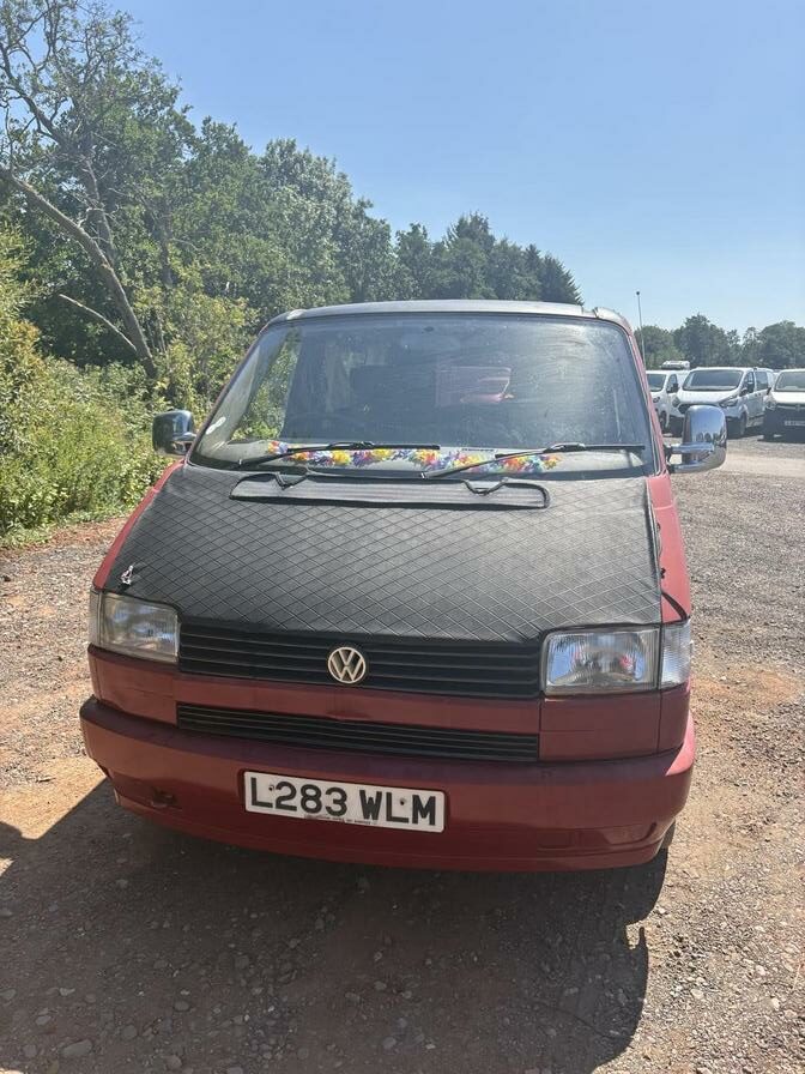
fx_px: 806
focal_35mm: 26
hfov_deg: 53.1
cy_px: 537
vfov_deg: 67.3
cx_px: 402
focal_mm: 5.96
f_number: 1.6
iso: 50
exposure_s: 1/2075
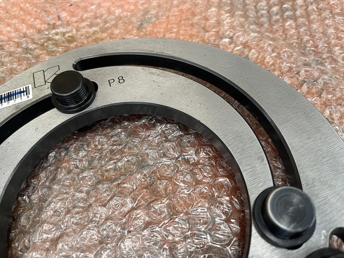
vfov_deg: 53.1
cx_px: 172
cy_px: 129
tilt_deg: -57.4
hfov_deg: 67.3
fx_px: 258
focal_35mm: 26
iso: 125
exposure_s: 1/70
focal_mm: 5.1
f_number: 1.6
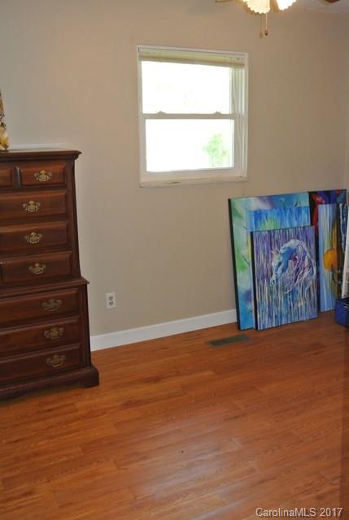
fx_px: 521
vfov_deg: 53.1
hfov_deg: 37.0
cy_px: 260
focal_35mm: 36
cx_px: 174
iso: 800
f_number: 4
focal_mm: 13.6
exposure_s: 1/60
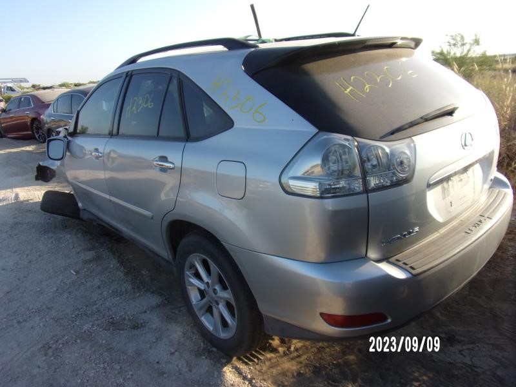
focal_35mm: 24
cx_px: 258
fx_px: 358
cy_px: 194
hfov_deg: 71.6
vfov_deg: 56.8
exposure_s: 1/400
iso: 80
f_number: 3.3
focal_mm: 4.3
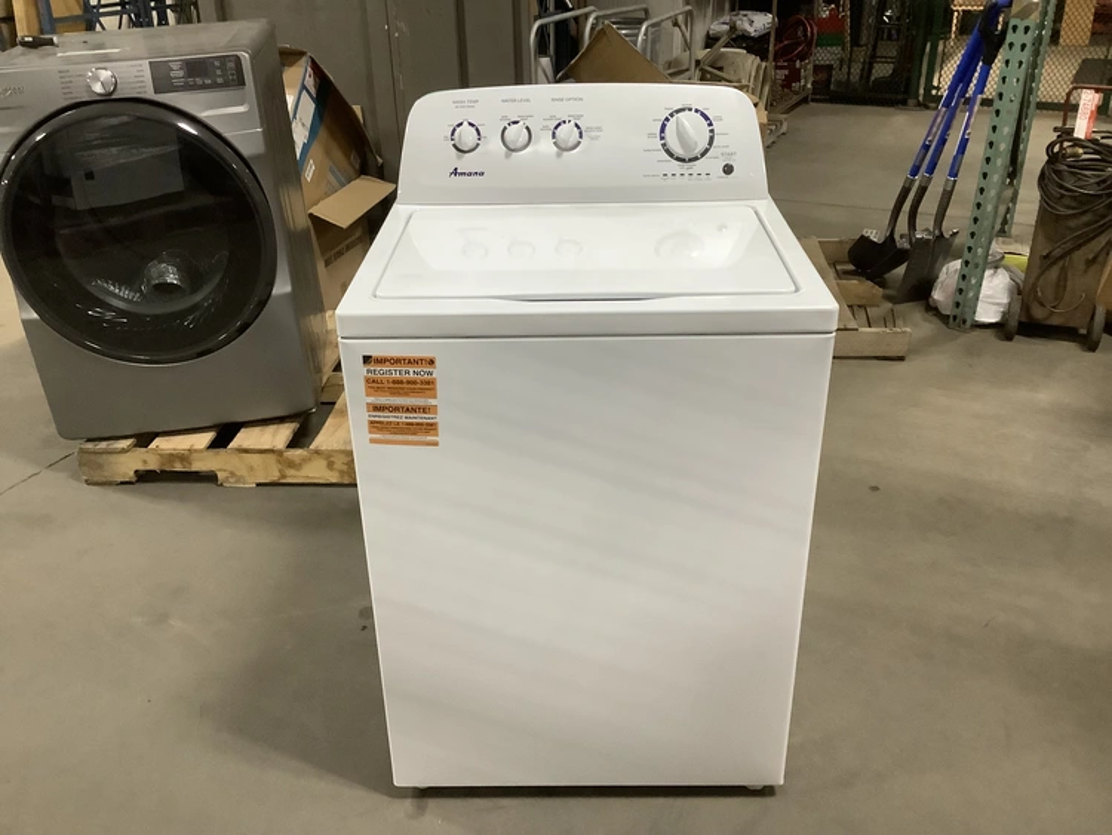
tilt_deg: -27.1
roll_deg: +1.9
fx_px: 996
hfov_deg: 58.3
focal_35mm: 31
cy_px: 418
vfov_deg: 45.5
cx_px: 556
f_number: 2.4
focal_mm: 3.3
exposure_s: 1/30
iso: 400
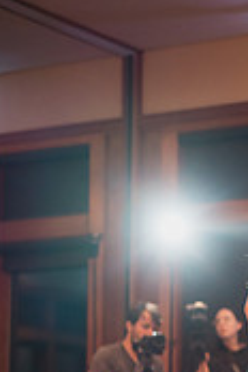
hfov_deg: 10.4
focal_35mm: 129
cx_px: 314
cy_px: 338
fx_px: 1333
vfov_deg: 15.7
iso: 1250
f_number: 1.4
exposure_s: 1/500
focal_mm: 50
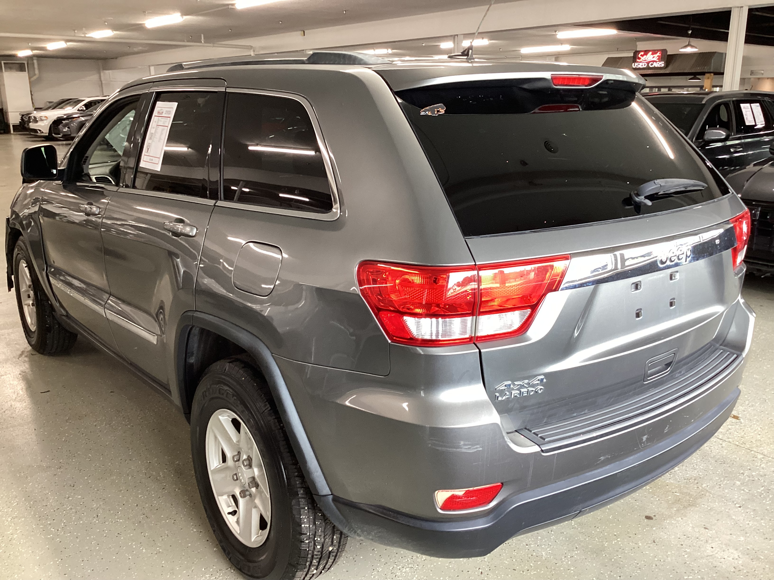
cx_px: 387
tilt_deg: -17.8
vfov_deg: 45.4
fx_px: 693
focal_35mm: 31
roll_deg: +0.4
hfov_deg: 58.4
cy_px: 290
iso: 160
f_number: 2.4
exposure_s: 1/50
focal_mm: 3.3
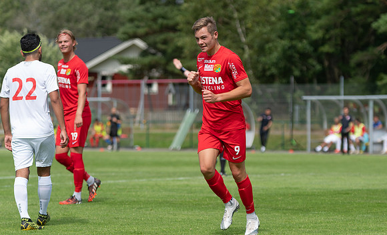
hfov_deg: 9.9
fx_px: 2226
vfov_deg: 6.0
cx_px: 205
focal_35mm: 213
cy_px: 137
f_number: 3.2
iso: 160
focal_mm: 130
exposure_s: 1/1600
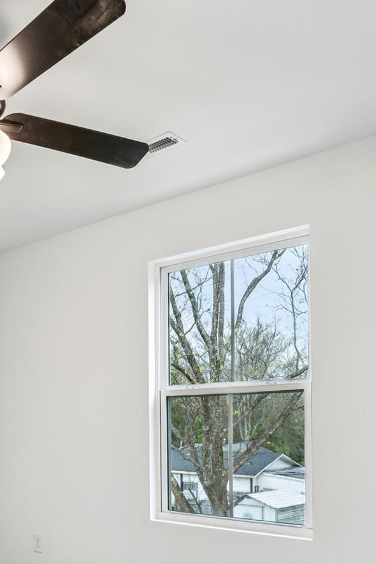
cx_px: 21
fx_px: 587
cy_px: 426
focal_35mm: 37
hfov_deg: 33.2
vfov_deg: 49.2
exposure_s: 1/8
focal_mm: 16.2
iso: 100
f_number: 9
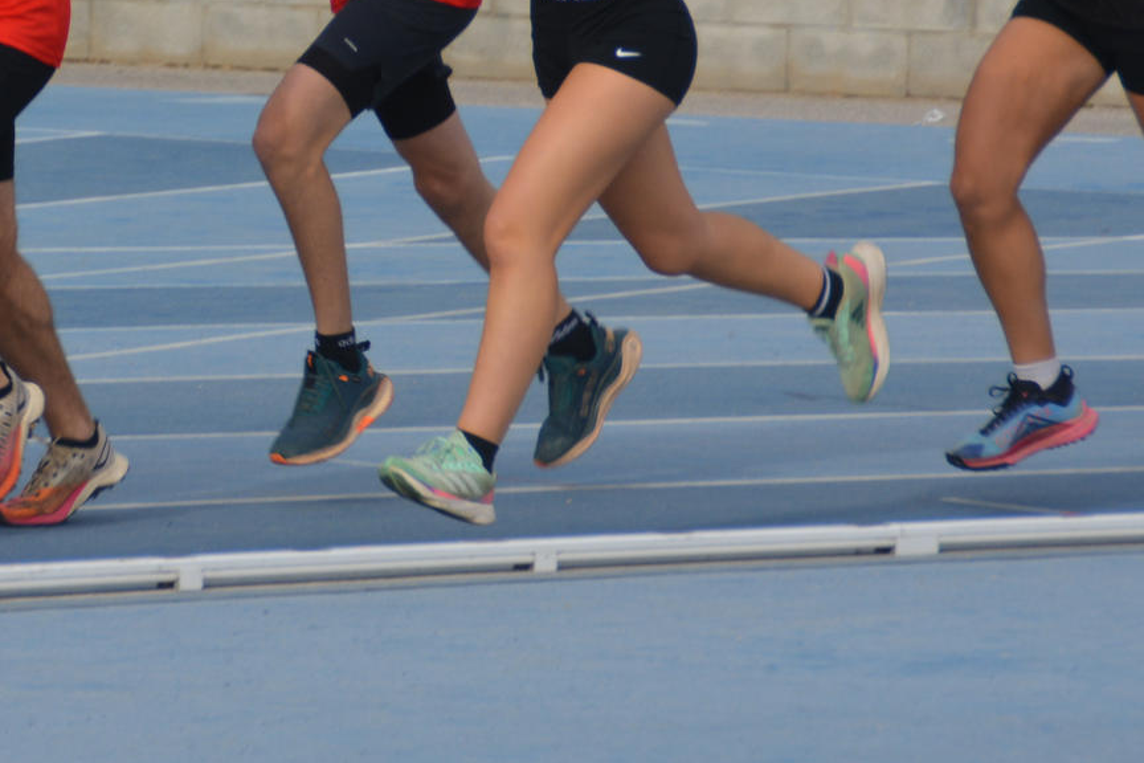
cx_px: 85
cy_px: 59
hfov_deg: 5.2
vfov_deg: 3.5
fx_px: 12647
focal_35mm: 398
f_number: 6.3
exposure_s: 1/640
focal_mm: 112
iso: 200
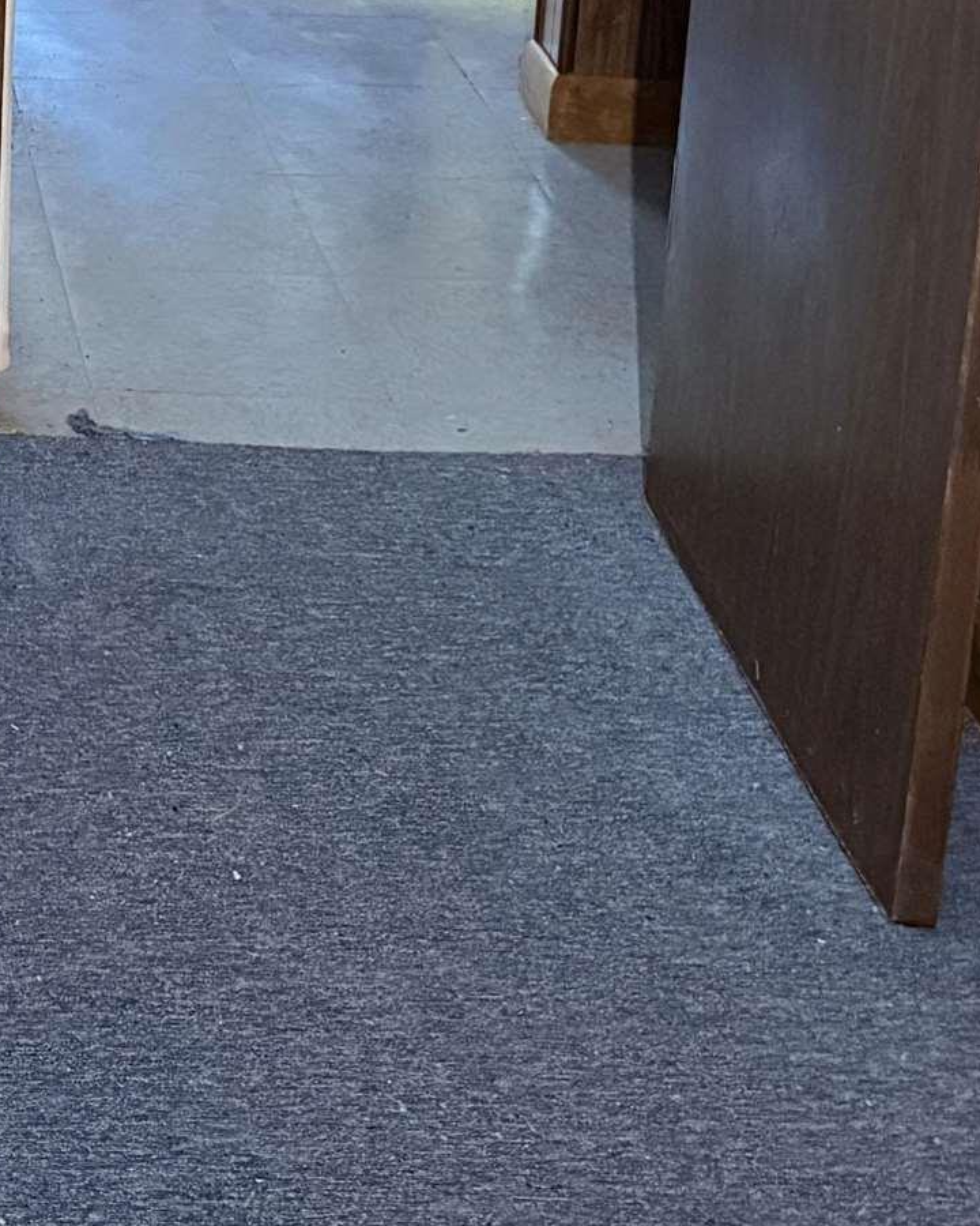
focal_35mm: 80
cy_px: -244
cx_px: -256
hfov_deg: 18.0
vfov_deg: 22.1
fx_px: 2900
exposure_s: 1/48
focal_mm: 6.76
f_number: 1.78
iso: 800
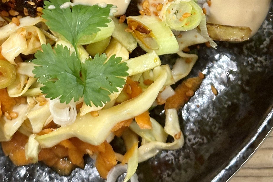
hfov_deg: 18.8
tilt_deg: -83.6
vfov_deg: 12.1
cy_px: -71
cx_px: 131
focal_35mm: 109
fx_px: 826
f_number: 1.78
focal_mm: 6.86
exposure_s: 1/33
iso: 320
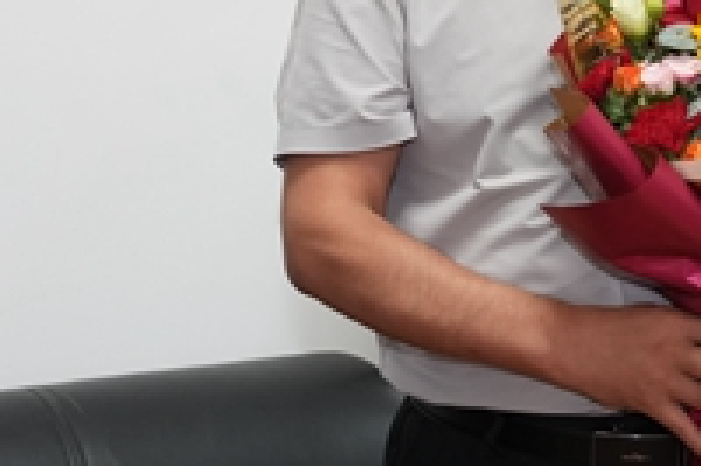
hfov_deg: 17.7
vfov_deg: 12.5
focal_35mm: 108
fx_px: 2101
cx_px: 925
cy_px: 18
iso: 1250
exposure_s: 1/60
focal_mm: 24
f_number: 3.2
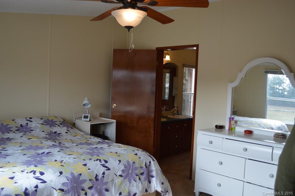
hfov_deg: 57.3
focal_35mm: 33
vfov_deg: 39.9
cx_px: 148
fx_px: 270
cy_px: 98
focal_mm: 22
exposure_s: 1/500
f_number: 3.8
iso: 500
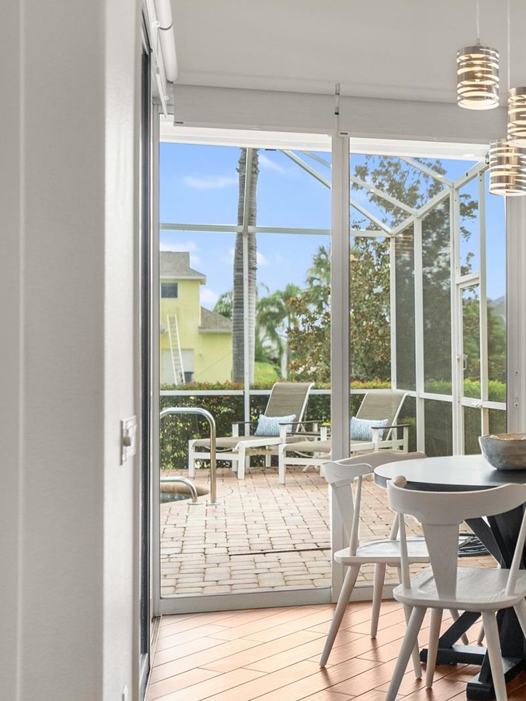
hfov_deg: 27.0
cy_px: 349
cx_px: 523
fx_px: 1033
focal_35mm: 51
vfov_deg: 37.5
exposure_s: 1/750
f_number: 2.8
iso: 1250
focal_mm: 35
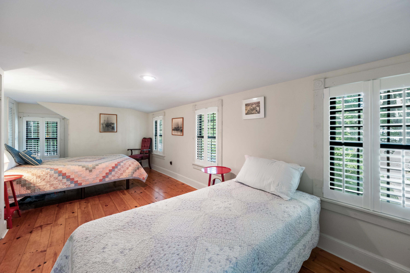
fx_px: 159
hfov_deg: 104.3
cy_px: 136
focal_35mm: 14
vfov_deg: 81.2
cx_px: 205
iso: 500
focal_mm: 9.2
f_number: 8
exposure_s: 1/1.67
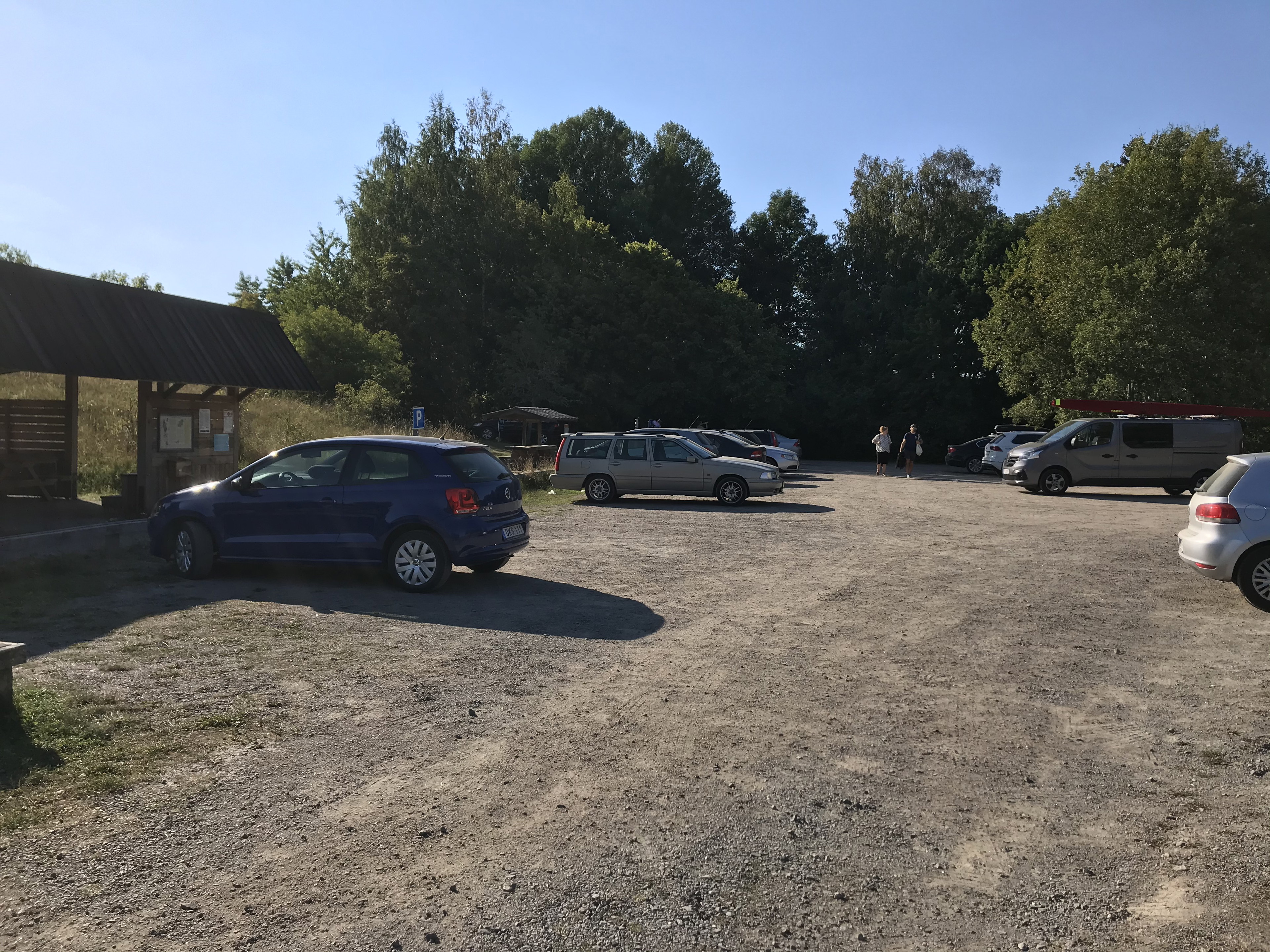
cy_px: 476
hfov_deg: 63.4
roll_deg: -0.2
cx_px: 635
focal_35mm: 28
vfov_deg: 49.7
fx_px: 1027
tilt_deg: -3.9
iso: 20
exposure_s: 1/2336
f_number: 1.8
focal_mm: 3.99
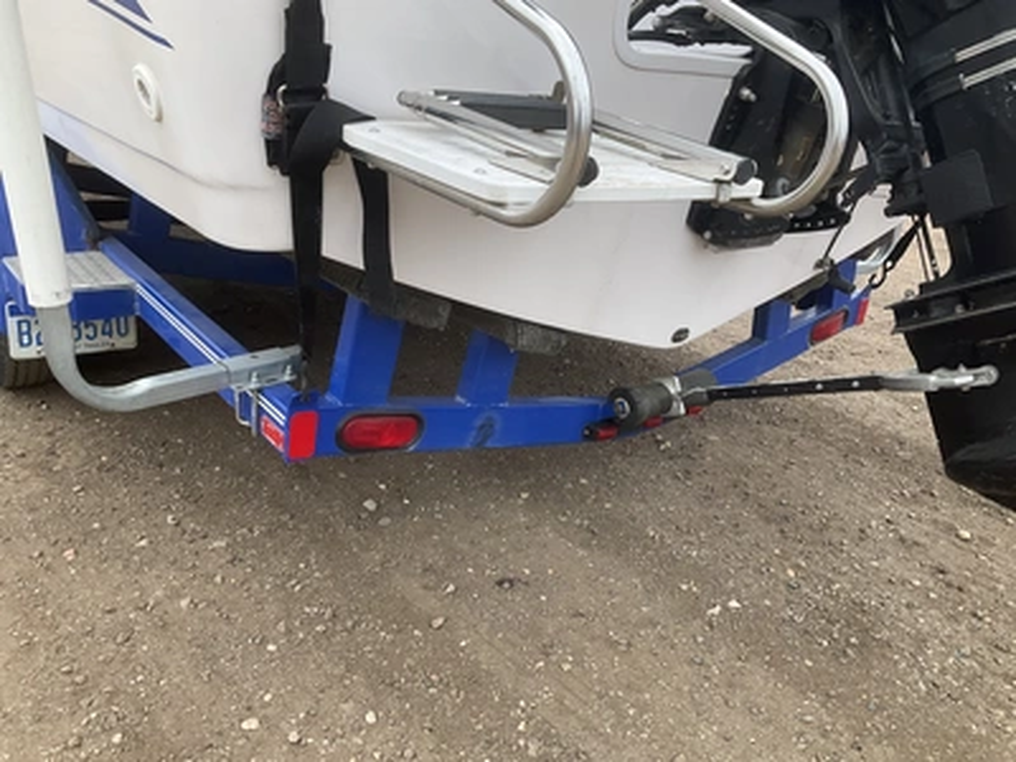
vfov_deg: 48.2
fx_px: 851
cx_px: 508
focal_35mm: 29
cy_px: 381
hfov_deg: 61.7
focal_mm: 3
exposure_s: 1/302
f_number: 1.8
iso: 25
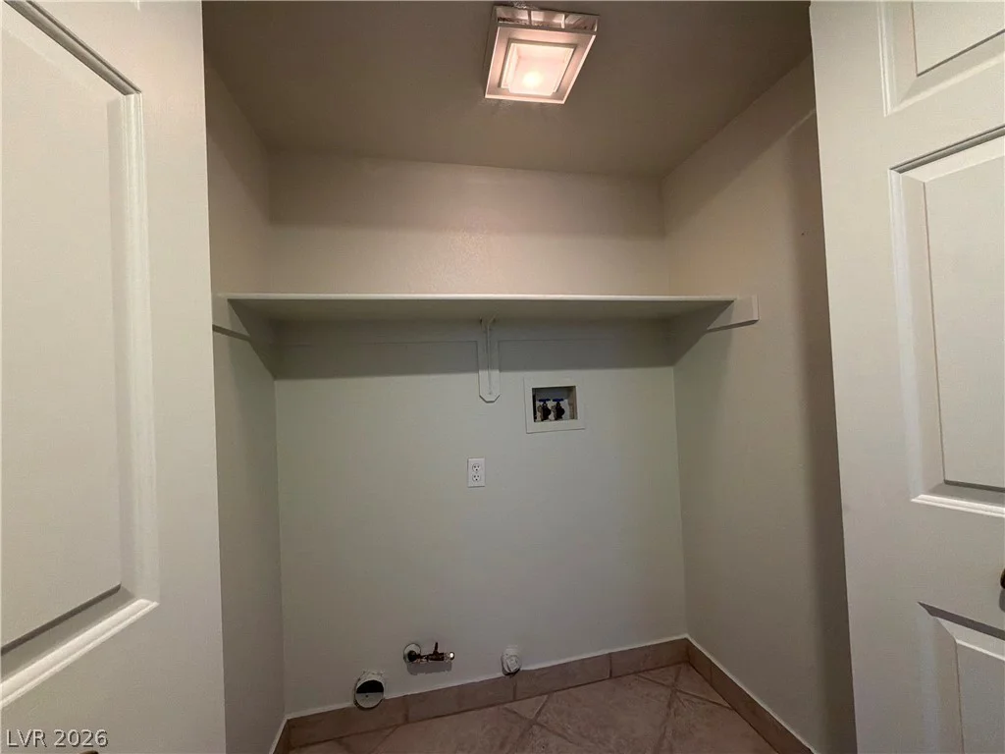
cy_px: 377
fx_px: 406
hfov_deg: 102.1
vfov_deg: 85.7
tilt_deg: +1.2
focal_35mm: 14
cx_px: 502
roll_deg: +2.2
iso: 320
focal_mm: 2.22
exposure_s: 1/60
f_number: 2.2
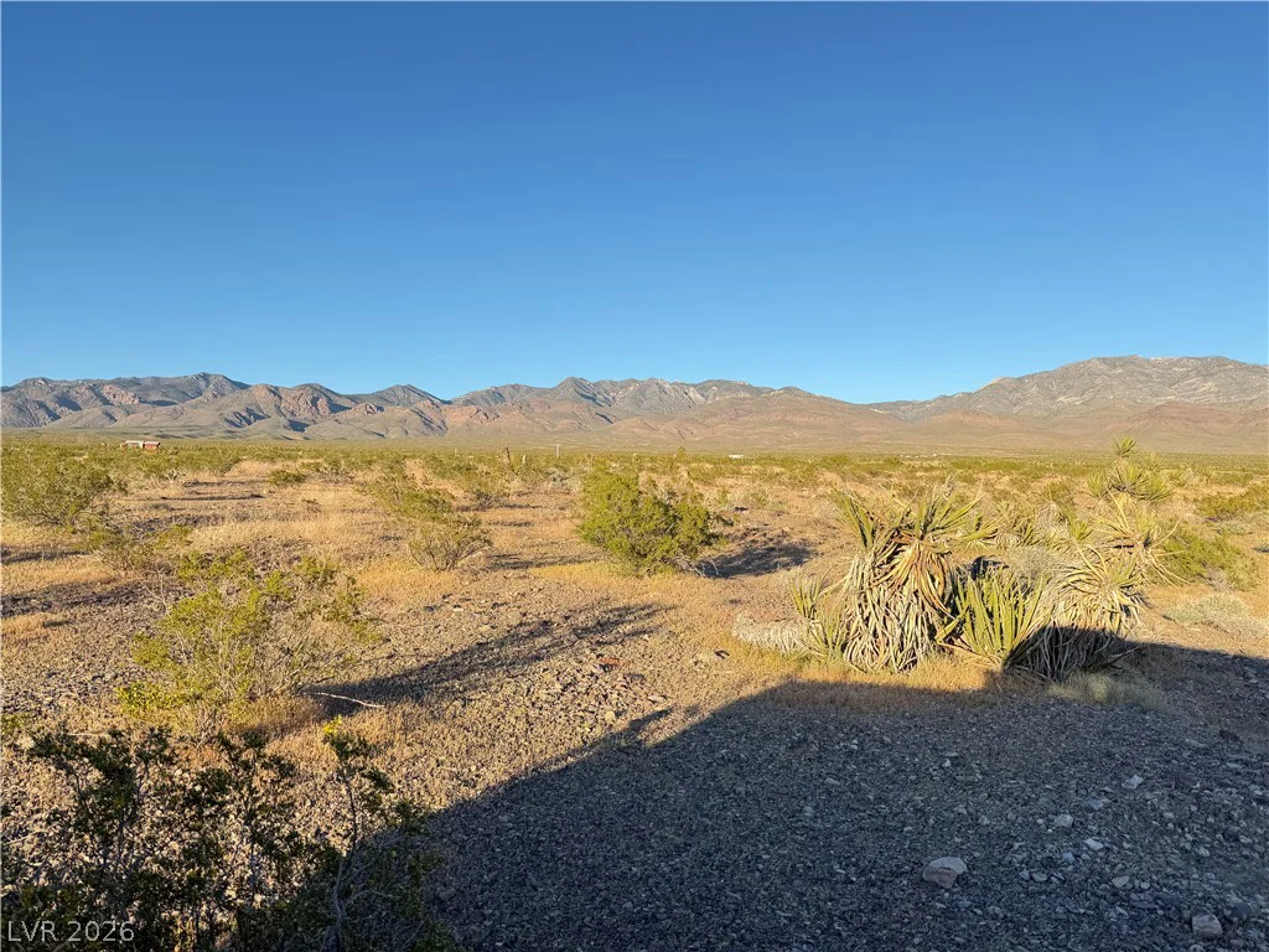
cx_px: 634
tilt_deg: +1.9
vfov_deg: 56.8
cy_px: 476
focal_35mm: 24
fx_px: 880
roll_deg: -0.9
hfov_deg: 71.6
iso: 80
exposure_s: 1/1337
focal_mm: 6.76
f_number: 1.78
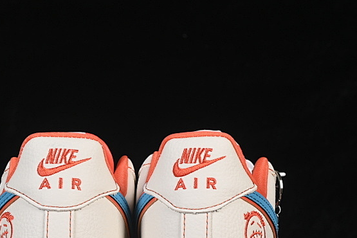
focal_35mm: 146
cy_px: 189
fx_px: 1448
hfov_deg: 14.0
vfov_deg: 9.4
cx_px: 132
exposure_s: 1/80
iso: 160
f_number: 8
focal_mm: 50
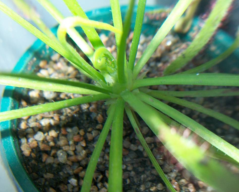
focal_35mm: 38
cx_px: 121
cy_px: 95
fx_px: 269
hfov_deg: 47.9
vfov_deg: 39.2
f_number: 2.7
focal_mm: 6
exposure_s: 1/30
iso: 80
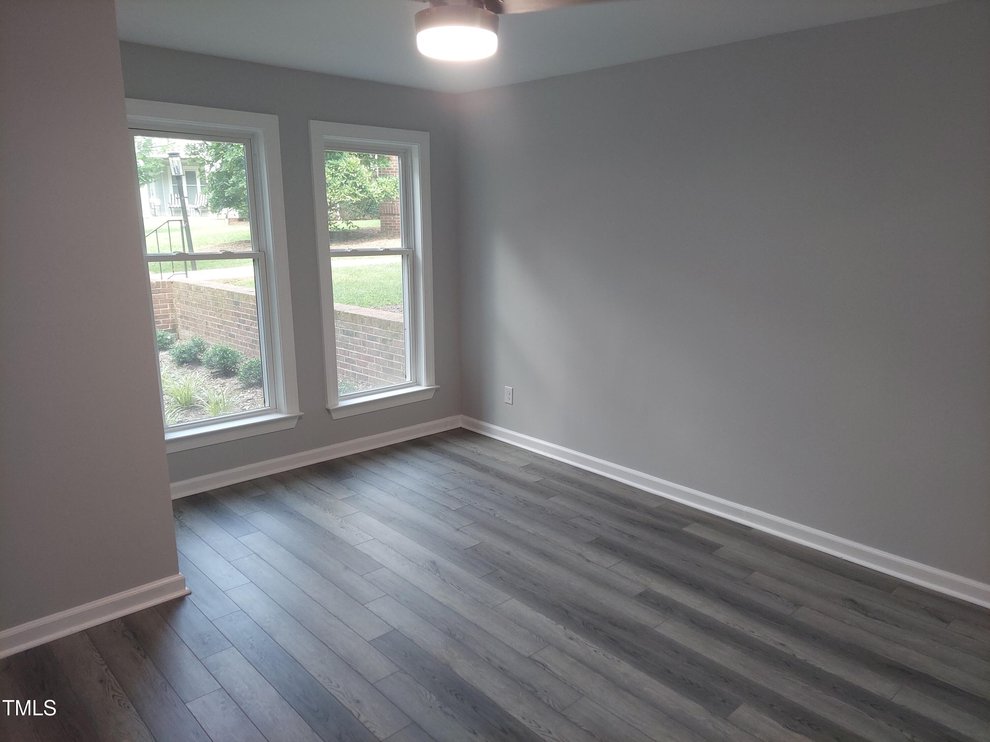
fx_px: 686
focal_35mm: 24
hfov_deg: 71.6
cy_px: 371
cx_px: 495
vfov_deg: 56.8
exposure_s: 1/60
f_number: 1.8
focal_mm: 5.23
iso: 160
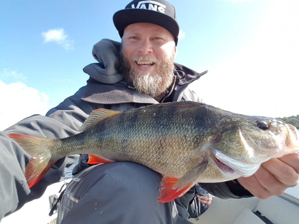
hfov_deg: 79.0
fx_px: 181
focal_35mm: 21
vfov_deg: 63.4
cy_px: 112
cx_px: 150
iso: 50
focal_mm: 2.1
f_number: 1.7
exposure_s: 1/684
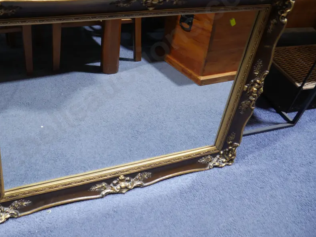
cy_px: 87
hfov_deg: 47.2
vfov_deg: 36.6
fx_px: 356
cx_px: 112
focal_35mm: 39
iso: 500
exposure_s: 1/60
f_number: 3.6
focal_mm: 15
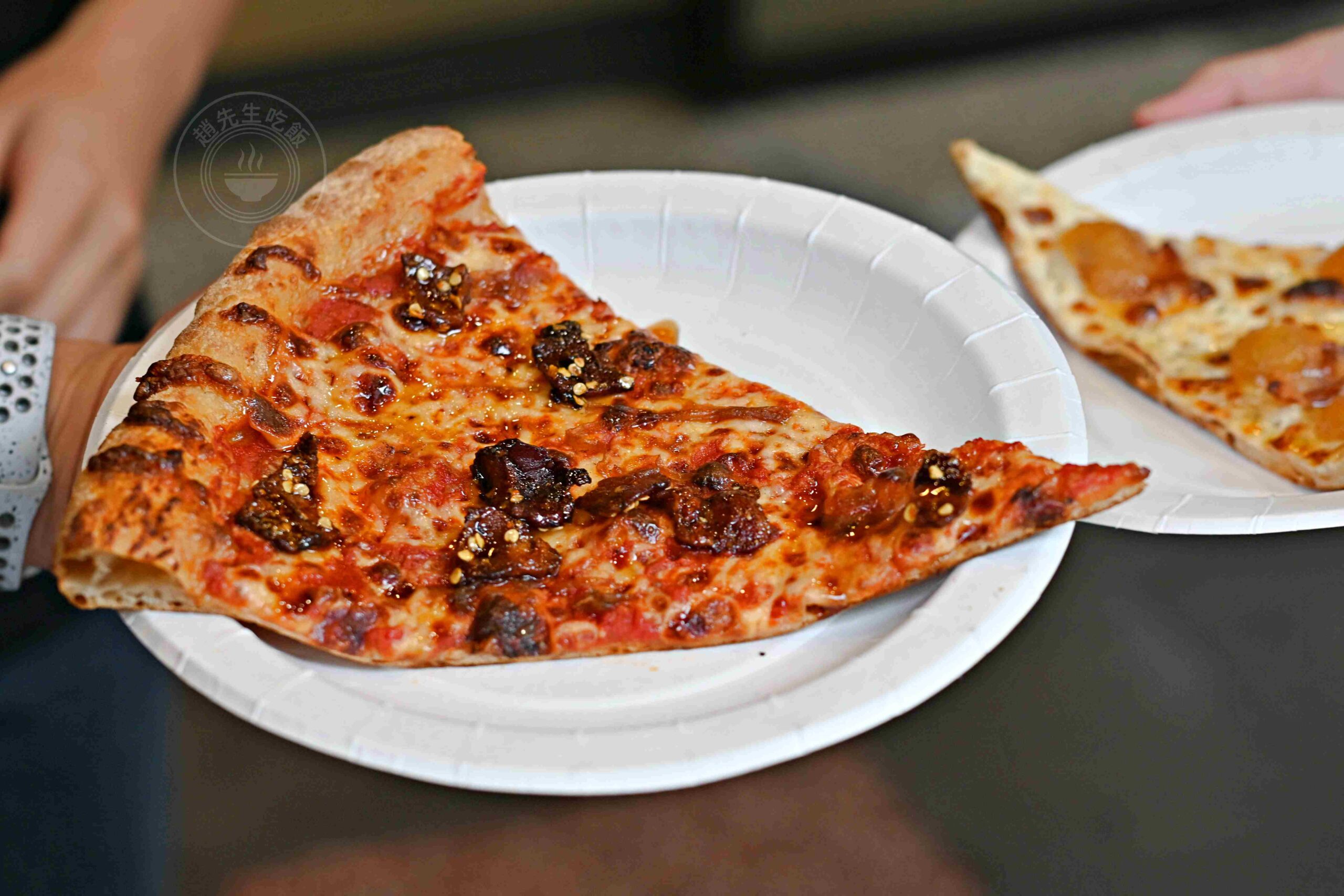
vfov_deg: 18.2
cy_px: 448
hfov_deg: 27.0
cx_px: 672
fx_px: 2800
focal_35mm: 75
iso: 280
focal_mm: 50
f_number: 3.2
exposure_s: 1/200
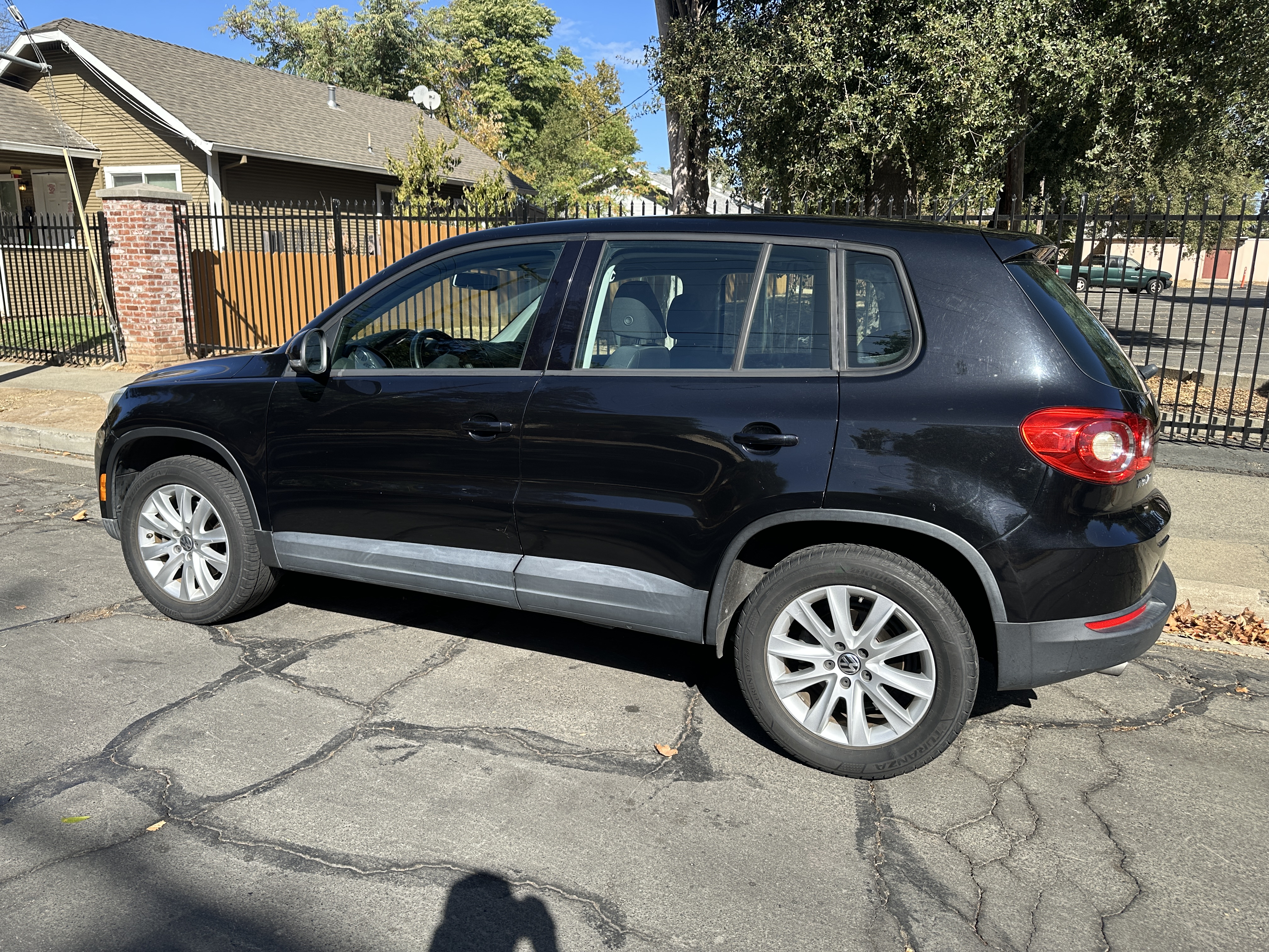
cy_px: 476
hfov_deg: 71.6
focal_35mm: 24
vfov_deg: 56.8
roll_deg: -1.0
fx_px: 880
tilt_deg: -11.7
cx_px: 634
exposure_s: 1/2028
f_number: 1.78
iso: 80
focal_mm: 6.86
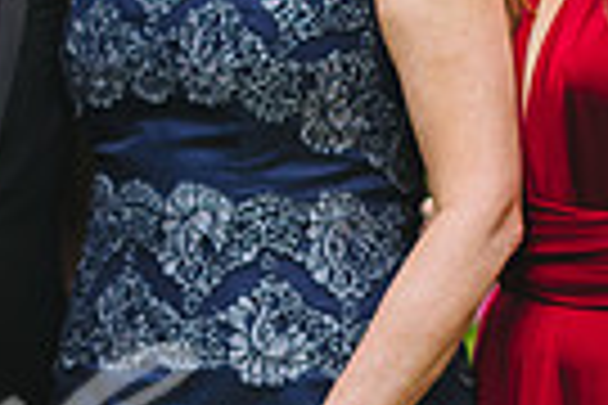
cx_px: -137
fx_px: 6519
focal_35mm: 386
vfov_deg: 3.6
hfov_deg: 5.3
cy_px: 38
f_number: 2
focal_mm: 85
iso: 400
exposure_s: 1/400
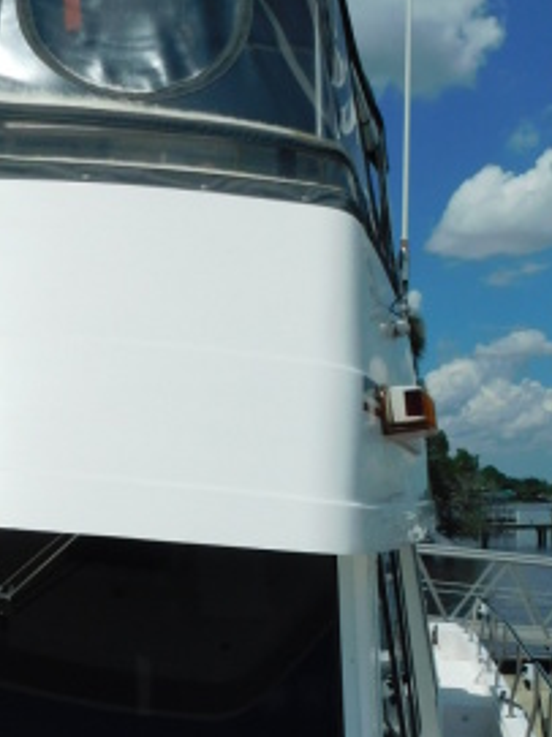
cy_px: 631
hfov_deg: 28.5
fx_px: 1085
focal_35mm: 51
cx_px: 305
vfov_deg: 35.8
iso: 125
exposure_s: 1/1500
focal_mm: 4
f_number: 6
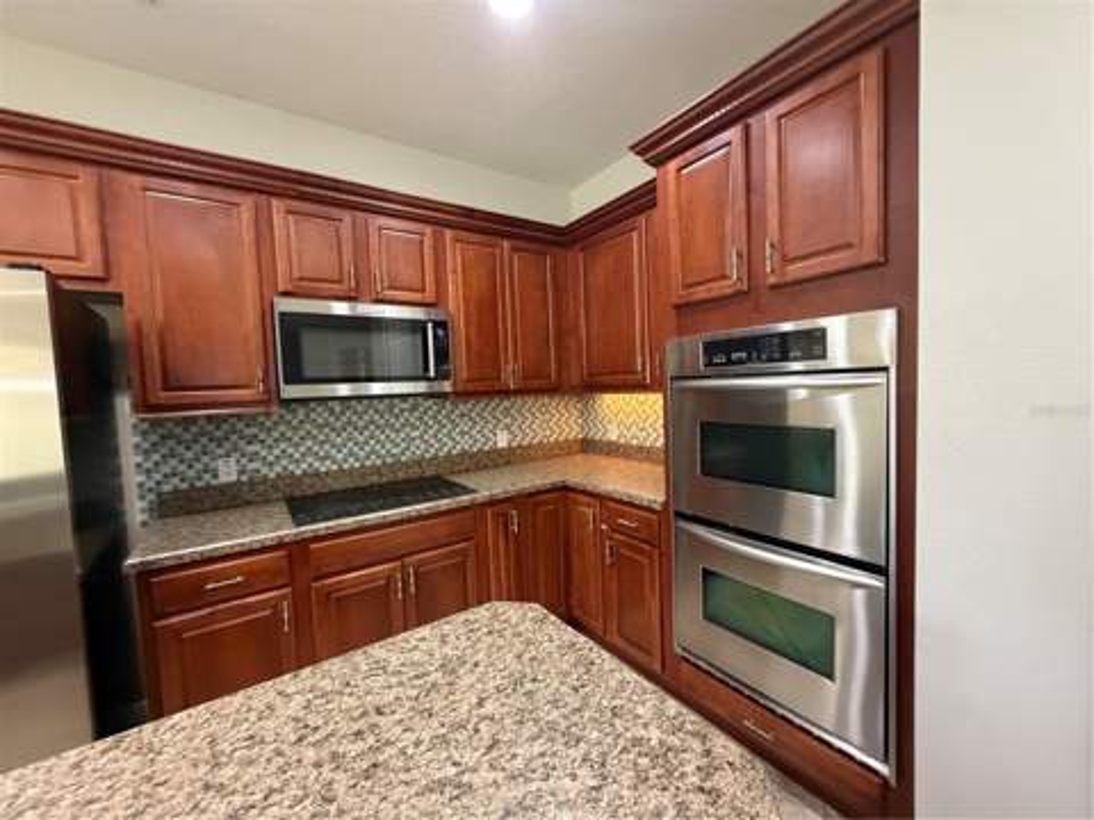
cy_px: 410
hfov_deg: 102.1
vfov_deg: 85.7
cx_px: 547
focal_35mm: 14
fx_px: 442
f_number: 2.2
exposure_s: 1/60
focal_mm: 2.22
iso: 640
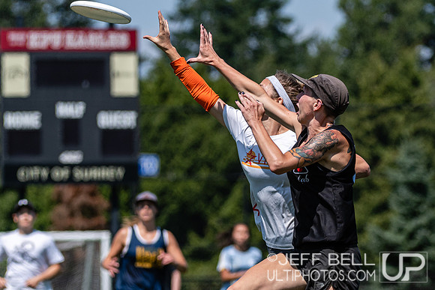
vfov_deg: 3.1
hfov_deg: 4.7
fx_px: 5310
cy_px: 206
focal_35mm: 439
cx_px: 280
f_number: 4
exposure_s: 1/2500
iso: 200
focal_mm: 200
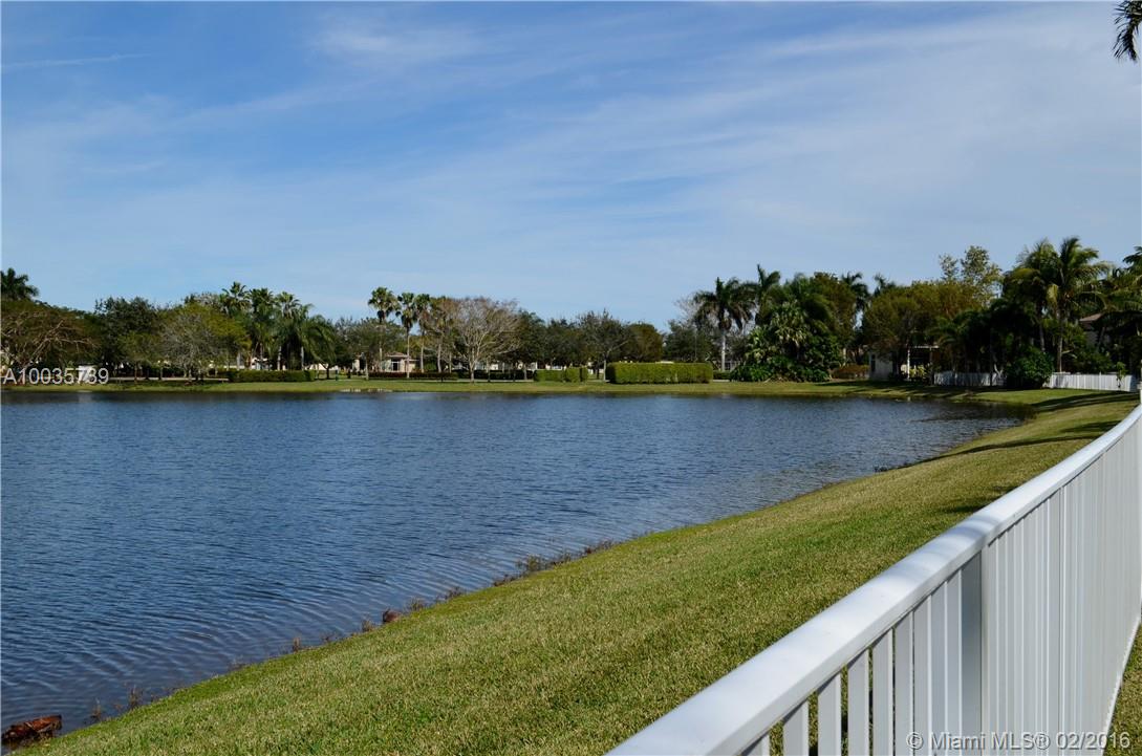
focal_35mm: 39
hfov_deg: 49.6
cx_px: 571
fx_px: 1234
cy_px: 378
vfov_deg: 34.1
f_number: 10
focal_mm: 26
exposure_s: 1/400
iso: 100
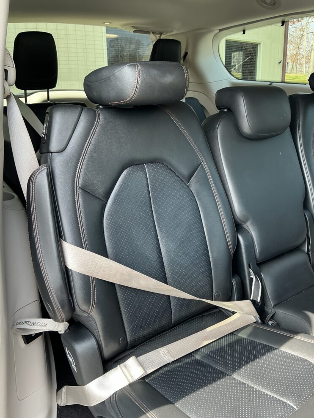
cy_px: 206
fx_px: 363
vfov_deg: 60.0
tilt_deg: -17.2
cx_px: 162
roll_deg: +0.1
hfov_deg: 46.8
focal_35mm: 30
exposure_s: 1/120
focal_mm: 3
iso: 40
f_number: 1.8
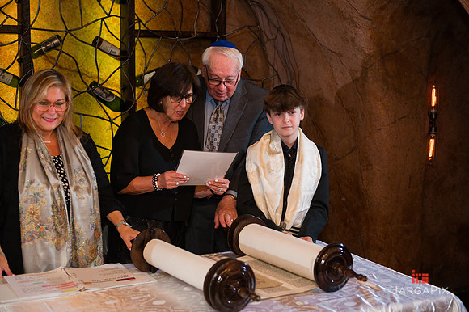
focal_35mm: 55
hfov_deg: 36.3
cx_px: 247
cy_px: 148
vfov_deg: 24.6
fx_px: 715
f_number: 4
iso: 1000
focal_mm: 52
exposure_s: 1/200
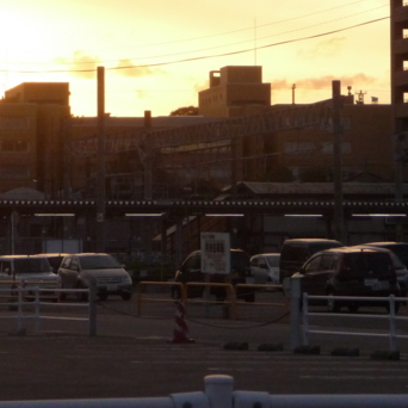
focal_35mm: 246
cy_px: 132
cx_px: 154
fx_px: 3280
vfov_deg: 7.1
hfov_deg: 7.1
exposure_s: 1/500
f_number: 4.7
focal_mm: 20.3
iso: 320
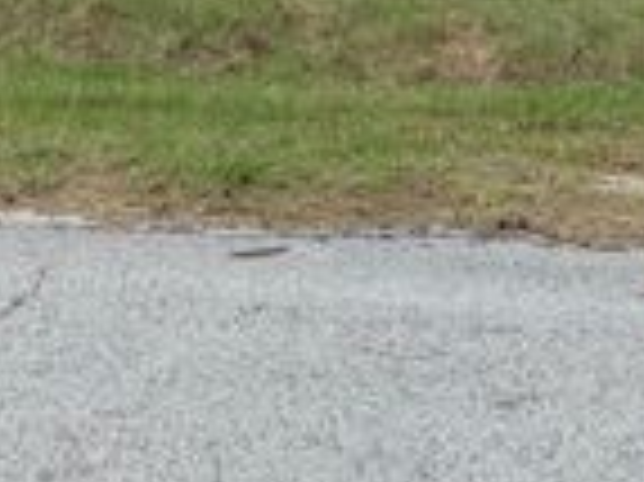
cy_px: -187
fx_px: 1561
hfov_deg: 22.9
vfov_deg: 16.4
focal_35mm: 84
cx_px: 99
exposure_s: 1/2611
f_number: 1.78
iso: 80
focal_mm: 6.76
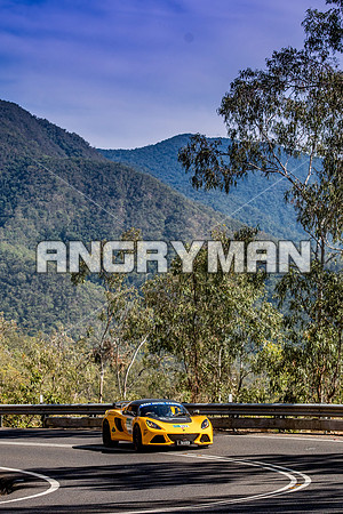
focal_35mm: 128
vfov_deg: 16.1
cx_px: 172
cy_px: 257
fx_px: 1822
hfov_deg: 10.8
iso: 250
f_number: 5
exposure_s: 1/3200
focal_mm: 85
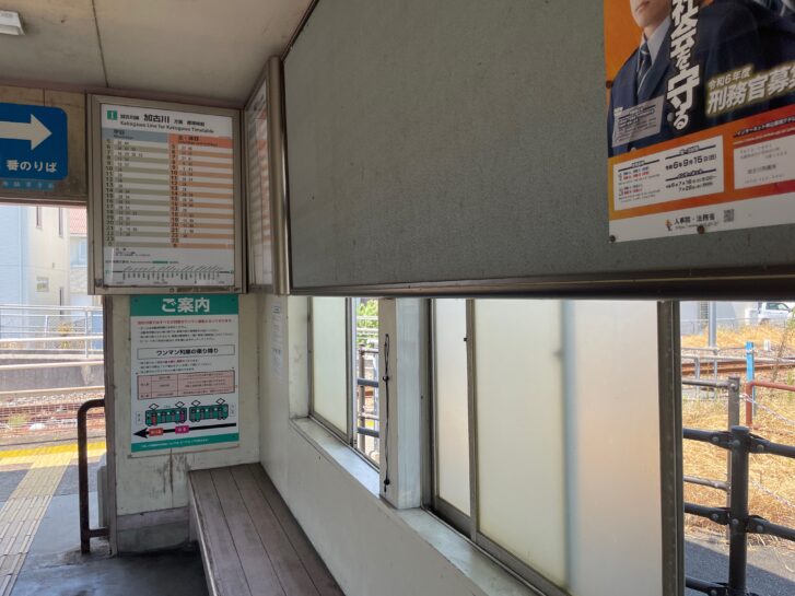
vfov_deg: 53.0
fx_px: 597
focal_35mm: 26
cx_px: 398
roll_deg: +0.7
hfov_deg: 67.3
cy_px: 298
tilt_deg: +0.7
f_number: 1.6
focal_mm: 4.2
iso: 50
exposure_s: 1/678
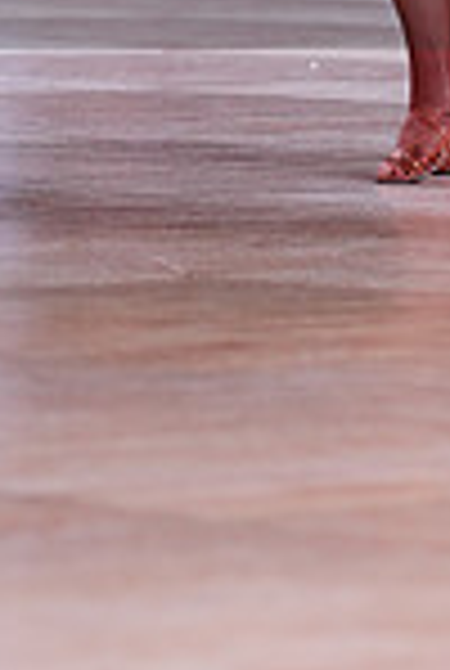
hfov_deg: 2.8
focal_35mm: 493
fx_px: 9200
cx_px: 169
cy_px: -99
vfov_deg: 4.2
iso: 1250
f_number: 2.8
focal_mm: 127
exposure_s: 1/500
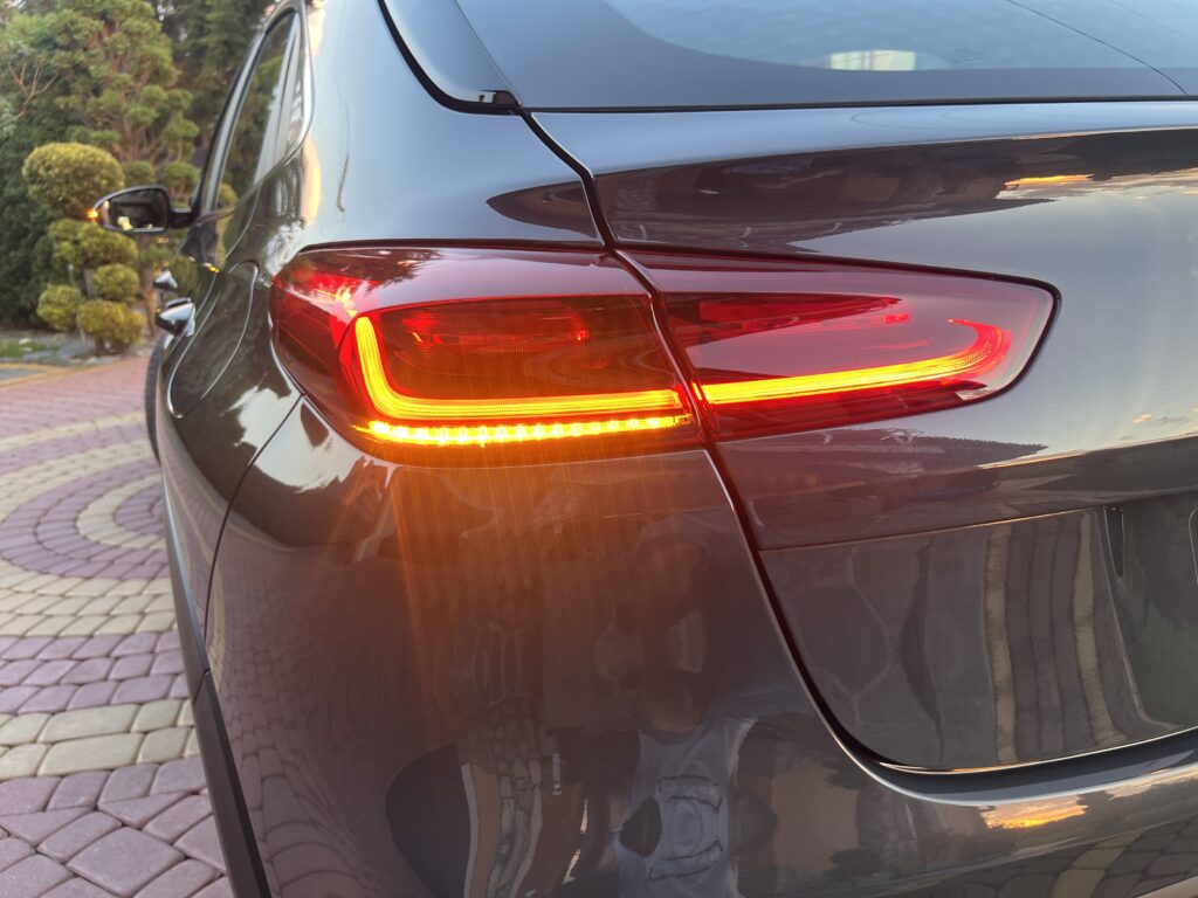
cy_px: 449
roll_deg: +1.5
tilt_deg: -17.5
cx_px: 599
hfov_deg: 67.3
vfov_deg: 53.1
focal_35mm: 26
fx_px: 900
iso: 125
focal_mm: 5.7
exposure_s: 1/102
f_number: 1.5
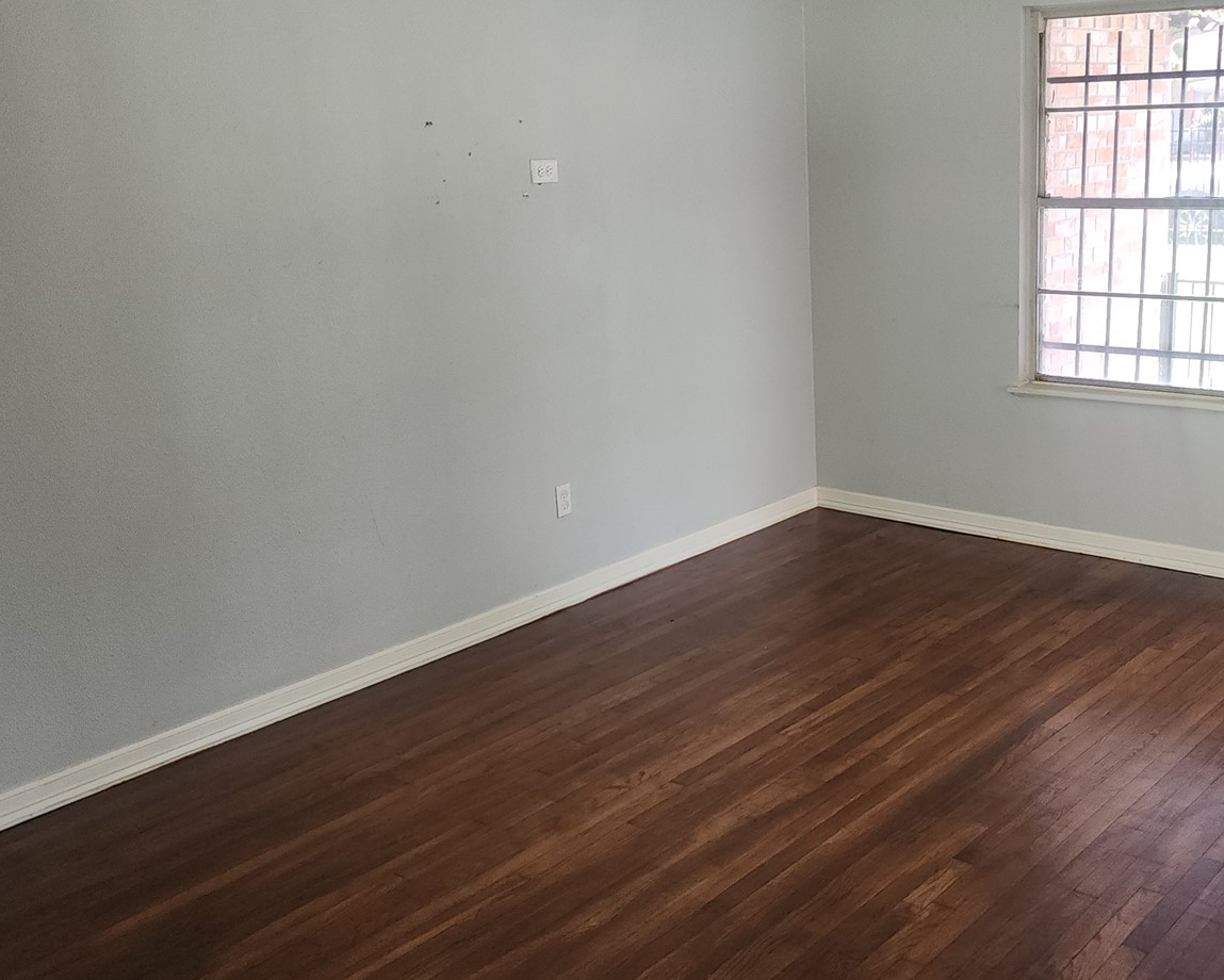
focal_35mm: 40
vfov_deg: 37.3
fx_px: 1450
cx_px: 777
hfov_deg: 45.3
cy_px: 461
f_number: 1.8
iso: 100
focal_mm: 6.4
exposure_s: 1/30
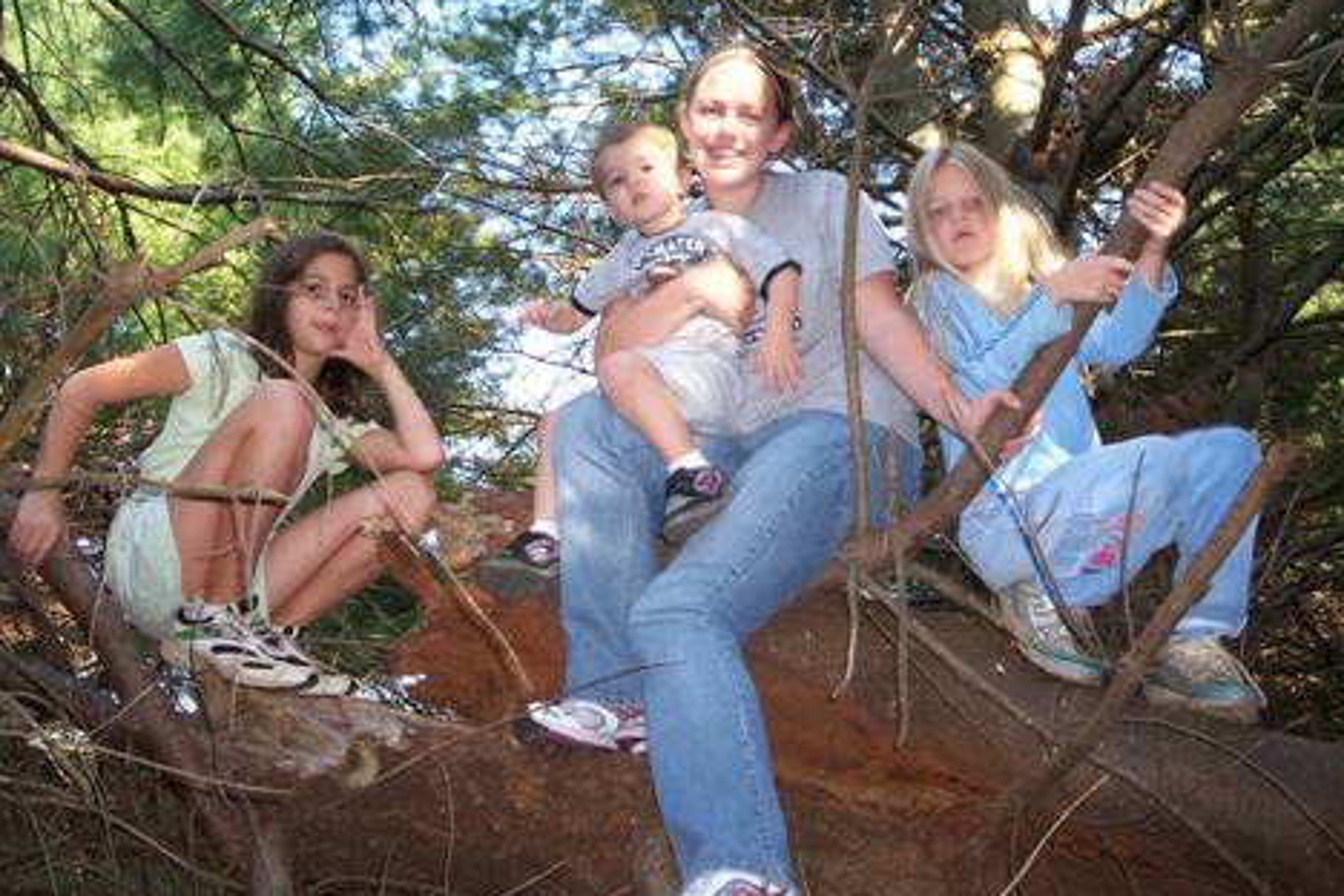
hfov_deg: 50.7
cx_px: 679
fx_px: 1419
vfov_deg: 35.0
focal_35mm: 38
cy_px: 405
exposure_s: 1/64
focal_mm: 5.9
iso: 140
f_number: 4.5
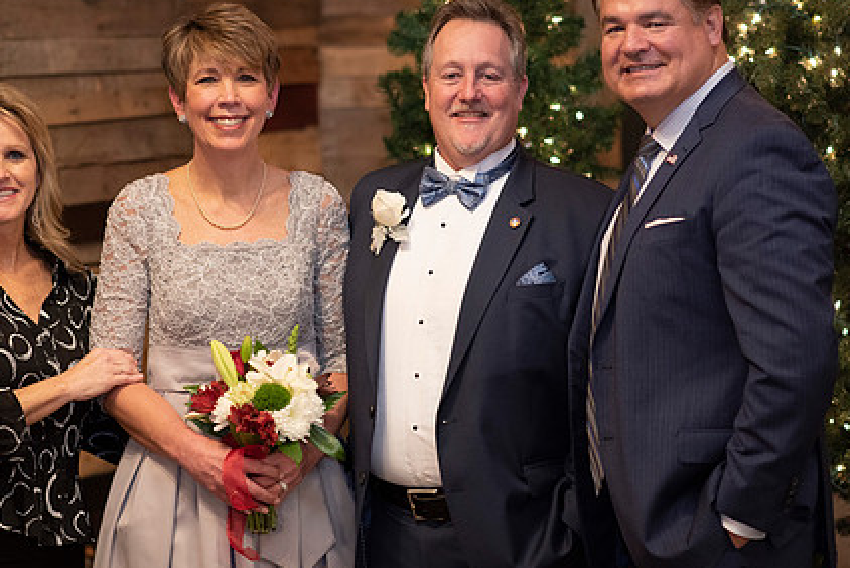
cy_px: 237
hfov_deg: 16.6
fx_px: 2906
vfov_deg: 11.2
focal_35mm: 123
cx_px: 357
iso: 1000
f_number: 2.2
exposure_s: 1/200
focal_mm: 85
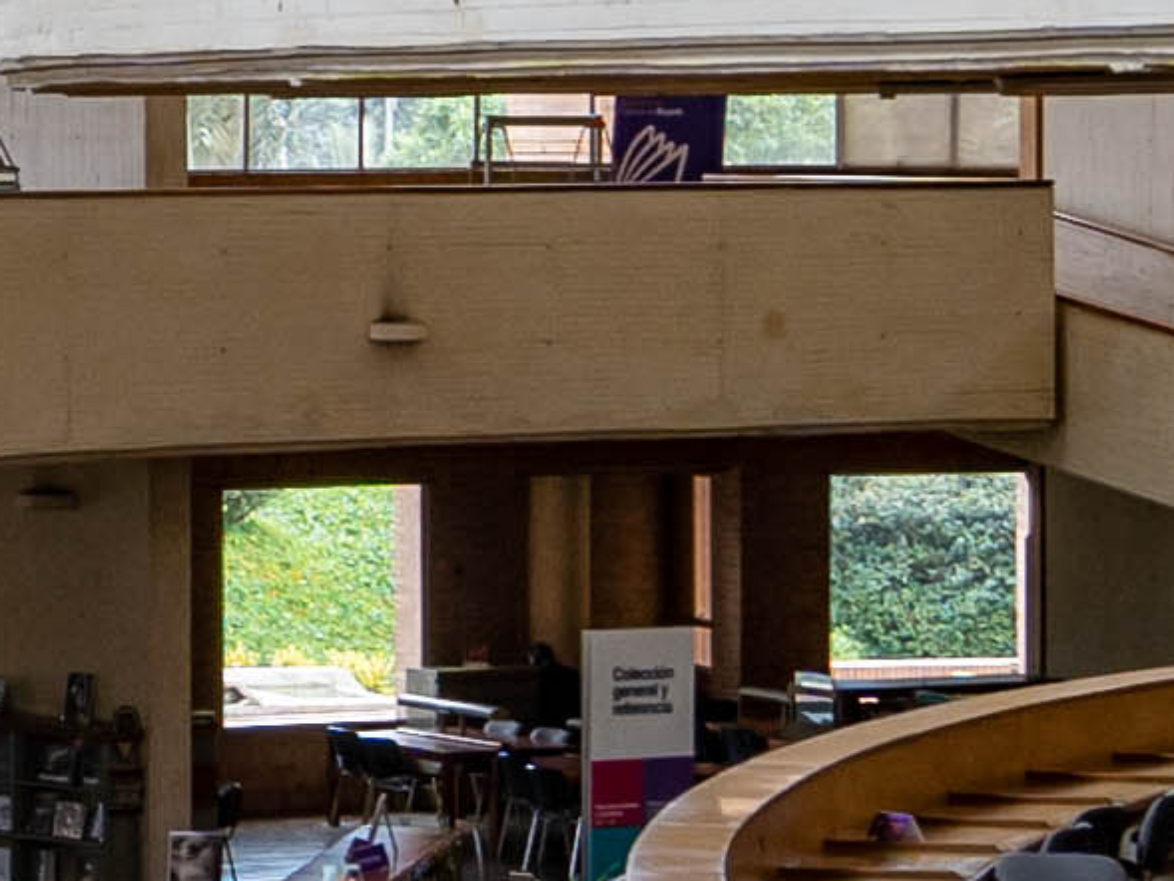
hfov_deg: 9.1
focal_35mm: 212
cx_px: -682
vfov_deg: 7.0
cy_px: 108
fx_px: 7191
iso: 160
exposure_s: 1/200
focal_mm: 22
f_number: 4
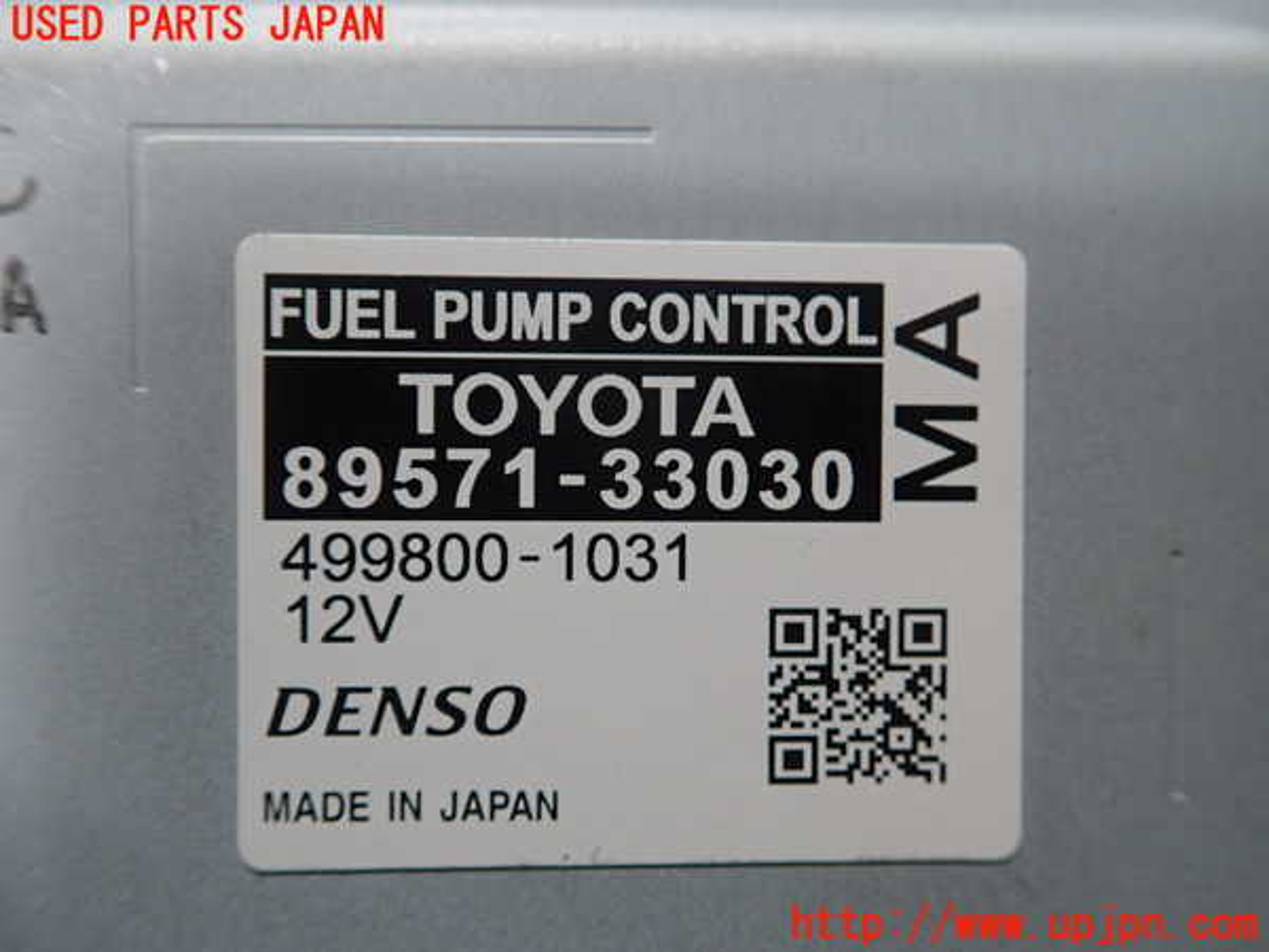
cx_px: 634
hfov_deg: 60.0
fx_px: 1100
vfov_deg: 46.8
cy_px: 476
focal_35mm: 30
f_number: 2.3
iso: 320
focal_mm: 5.5
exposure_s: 1/125
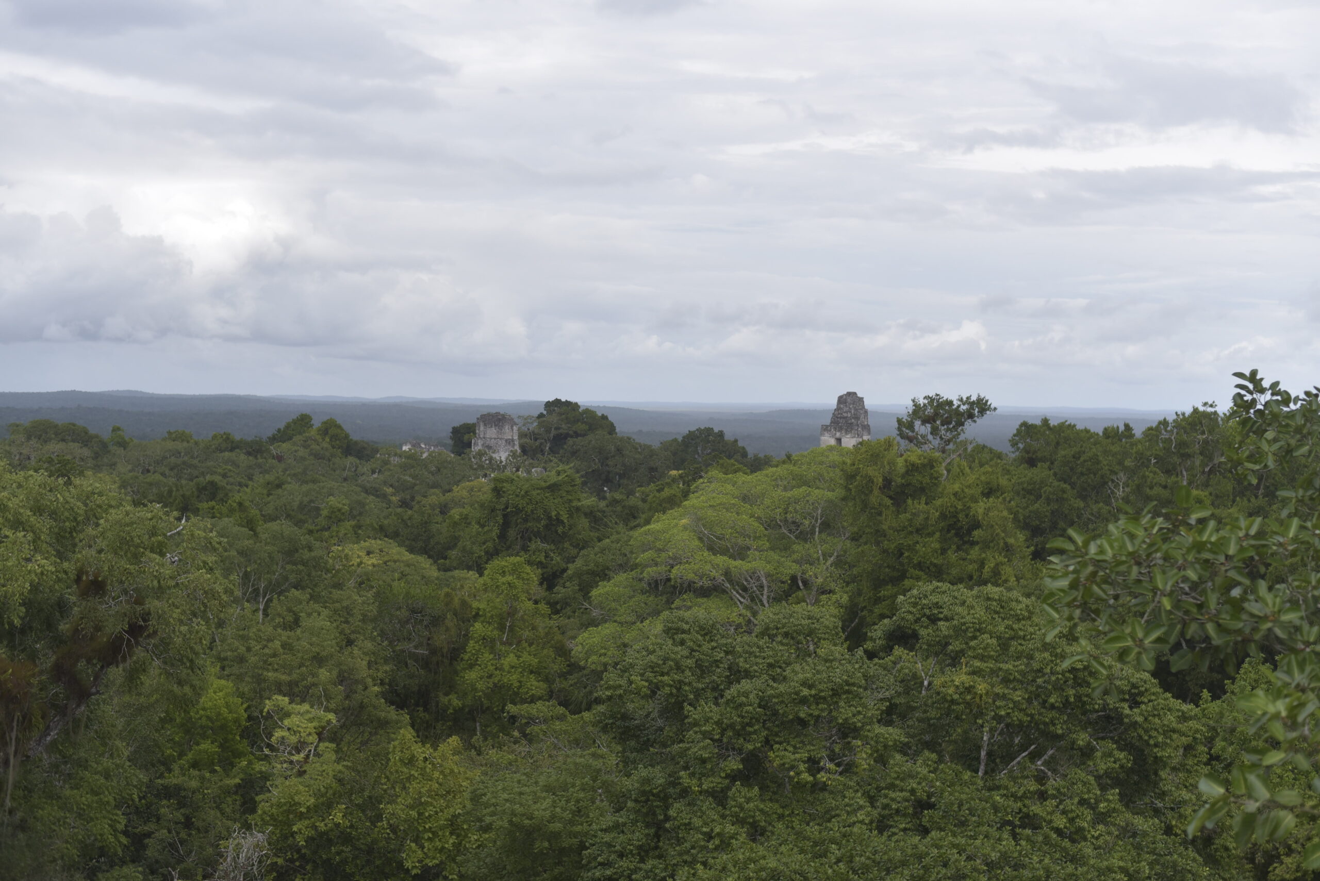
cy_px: 440
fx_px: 1834
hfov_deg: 39.6
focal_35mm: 50
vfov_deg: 27.0
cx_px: 660
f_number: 3.2
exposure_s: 1/4000
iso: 500
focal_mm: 50
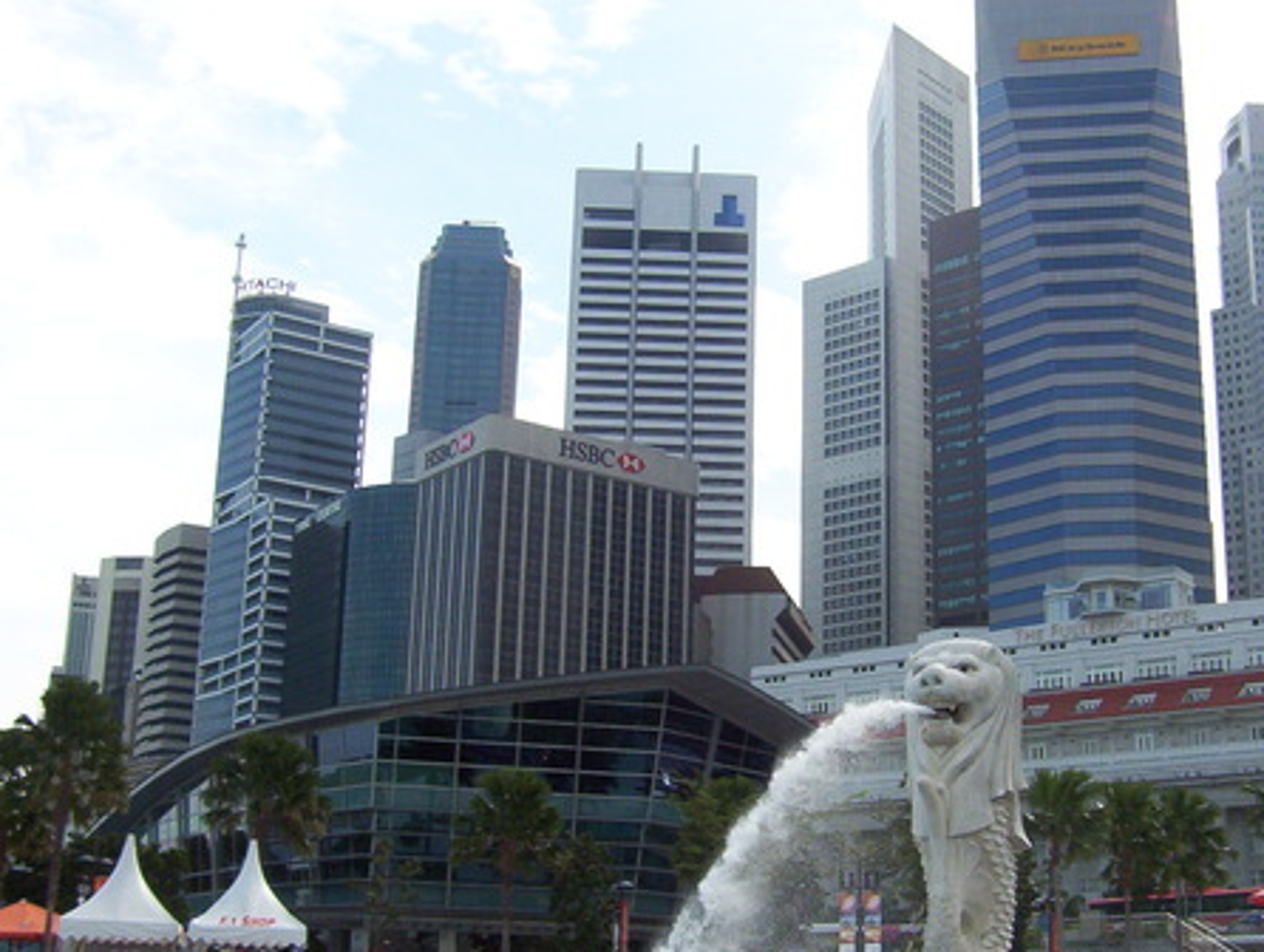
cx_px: 726
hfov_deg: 40.3
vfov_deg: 30.9
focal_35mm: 47
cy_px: 568
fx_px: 1719
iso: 100
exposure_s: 1/505
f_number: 5.24
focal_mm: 5.54
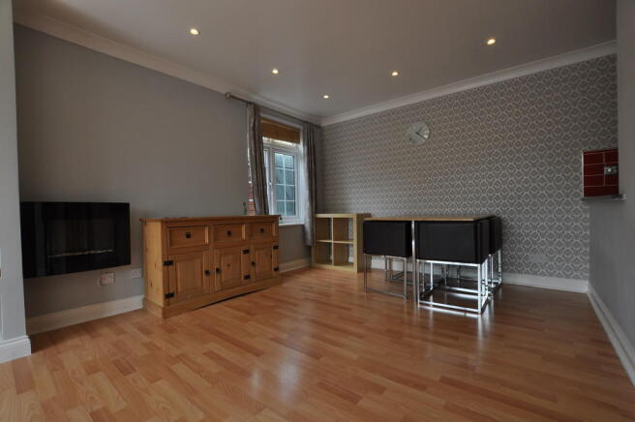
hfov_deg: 100.4
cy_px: 211
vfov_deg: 77.2
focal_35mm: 15
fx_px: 264
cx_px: 318
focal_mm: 10
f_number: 5.6
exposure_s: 1/125
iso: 400
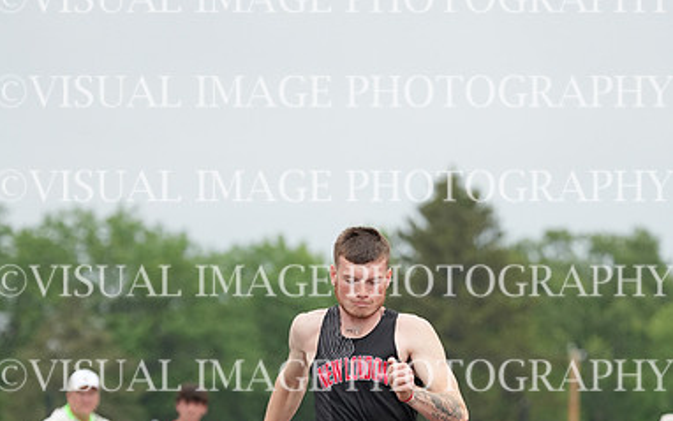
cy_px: 423
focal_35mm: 387
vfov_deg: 3.4
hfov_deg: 5.4
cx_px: 334
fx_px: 7100
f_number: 6.3
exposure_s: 1/4000
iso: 2500
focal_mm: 250
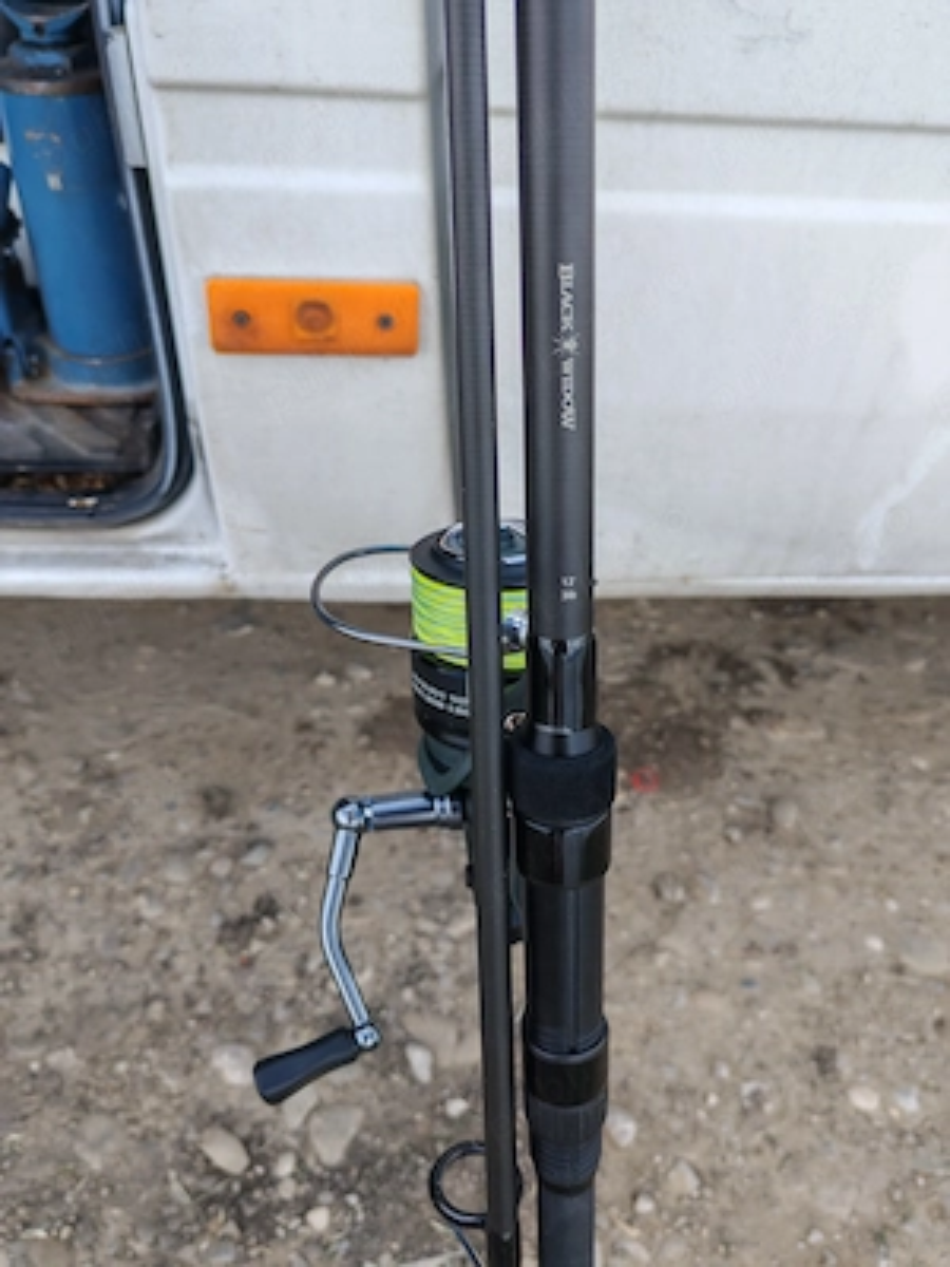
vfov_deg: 65.3
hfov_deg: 51.4
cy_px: 634
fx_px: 988
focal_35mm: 27
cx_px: 475
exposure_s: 1/510
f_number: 1.95
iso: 50
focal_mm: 5.52
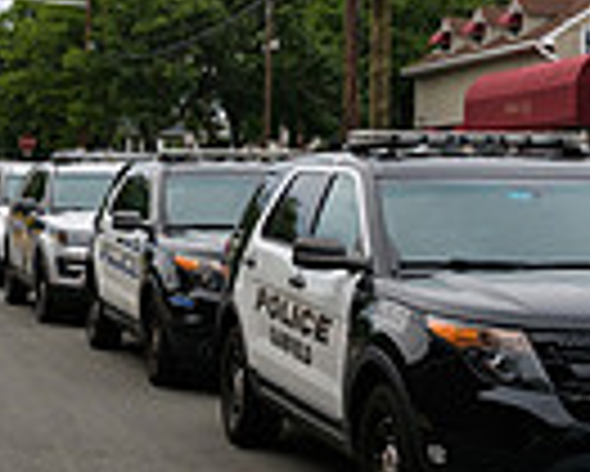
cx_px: -50
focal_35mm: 100
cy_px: 97
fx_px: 1747
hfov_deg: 18.5
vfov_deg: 15.3
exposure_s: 1/800
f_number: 3.2
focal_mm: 24
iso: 200
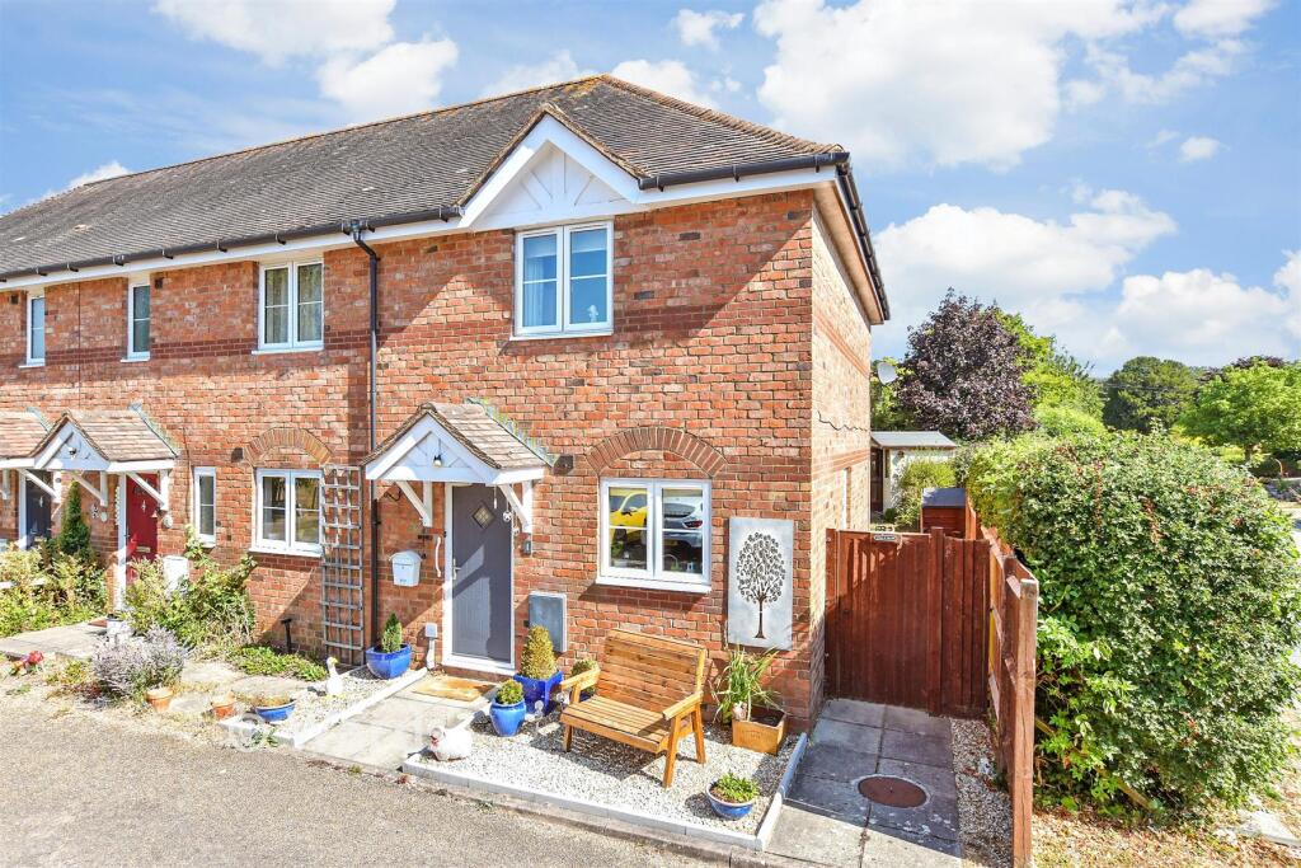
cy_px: 434
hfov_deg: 86.9
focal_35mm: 19
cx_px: 650
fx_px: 687
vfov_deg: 64.6
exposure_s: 1/125
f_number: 8
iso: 160
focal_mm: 13
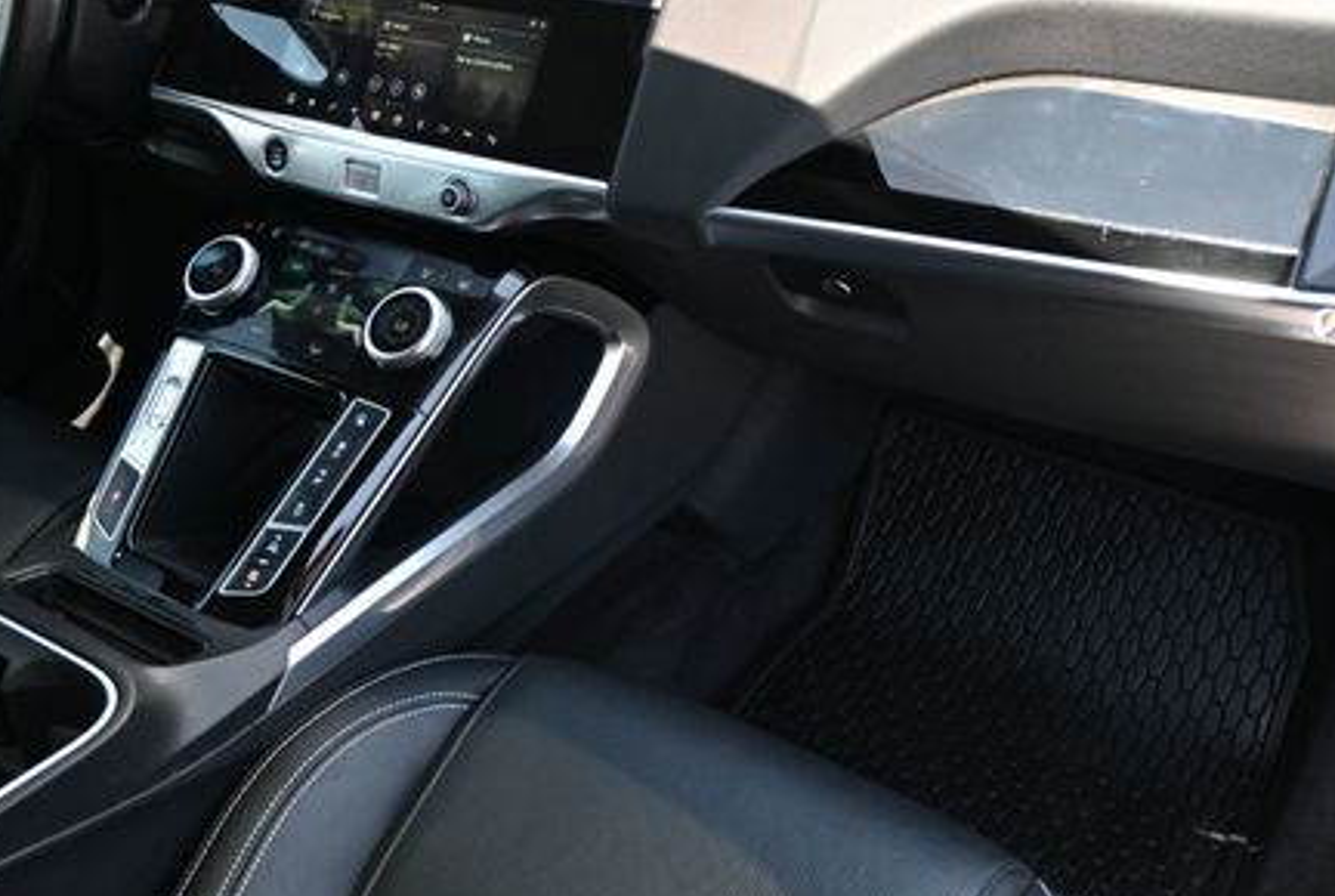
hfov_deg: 48.4
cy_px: 315
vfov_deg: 33.3
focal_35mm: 40
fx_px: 1486
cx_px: 671
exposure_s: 1/160
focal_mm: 18
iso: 400
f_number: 3.5
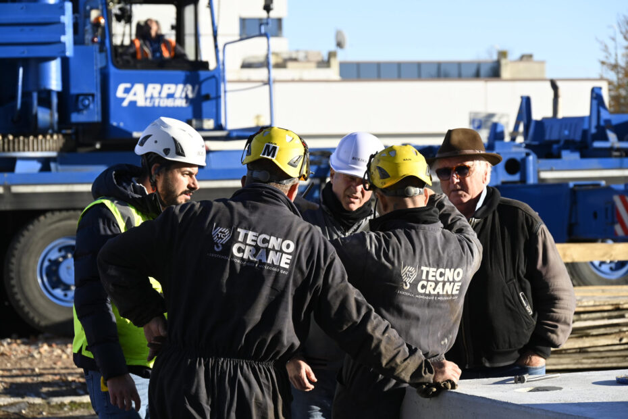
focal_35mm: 120
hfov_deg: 17.1
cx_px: 314
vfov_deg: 11.4
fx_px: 2093
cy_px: 210
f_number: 8
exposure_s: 1/640
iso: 500
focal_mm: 120
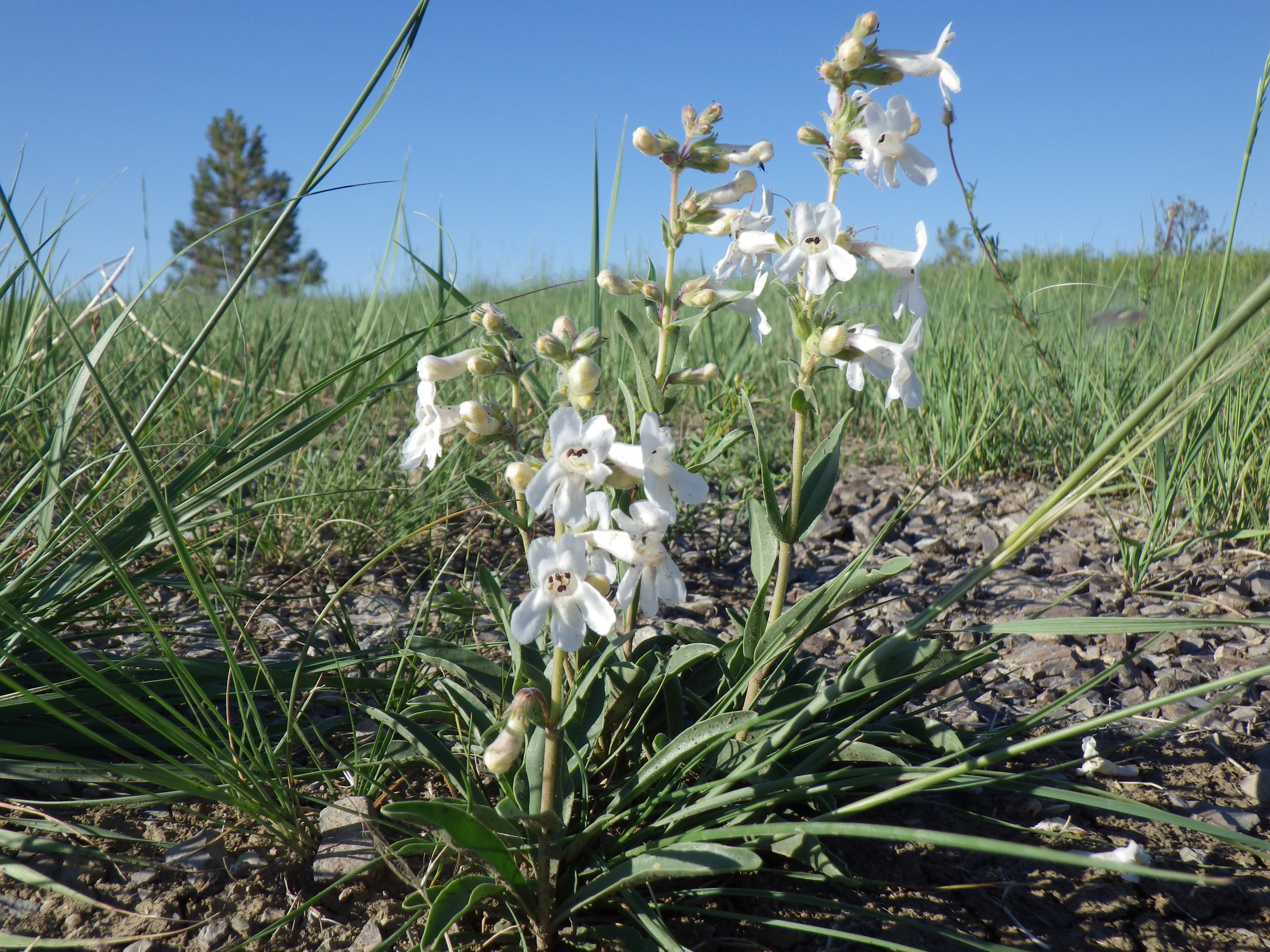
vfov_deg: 41.8
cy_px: 476
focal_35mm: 34
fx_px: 1247
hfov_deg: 54.0
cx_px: 635
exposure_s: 1/640
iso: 125
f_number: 4.6
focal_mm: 6.1
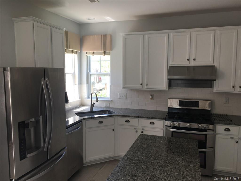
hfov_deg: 61.7
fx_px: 202
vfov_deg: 48.2
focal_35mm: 29
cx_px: 120
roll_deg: -0.2
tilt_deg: -5.2
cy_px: 90
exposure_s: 1/60
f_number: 2.2
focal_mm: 4.15
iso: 32
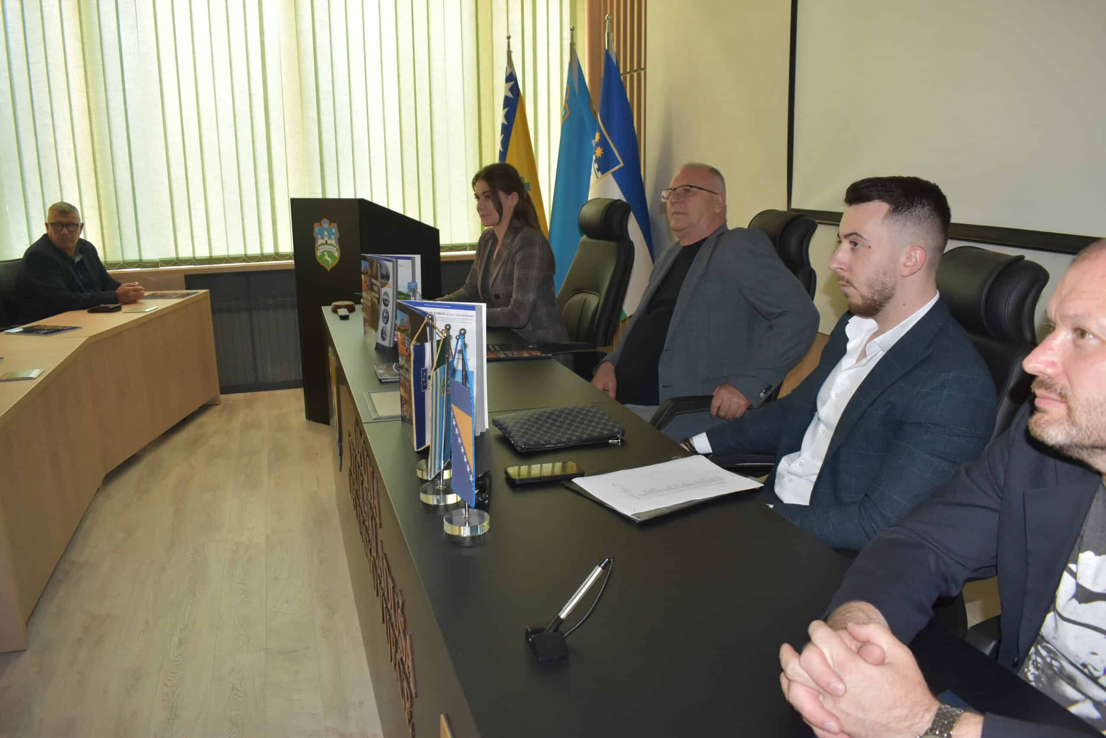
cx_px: 553
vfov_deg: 48.0
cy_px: 369
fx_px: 830
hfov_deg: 67.4
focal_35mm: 27
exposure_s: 1/125
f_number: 5.6
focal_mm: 18
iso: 800
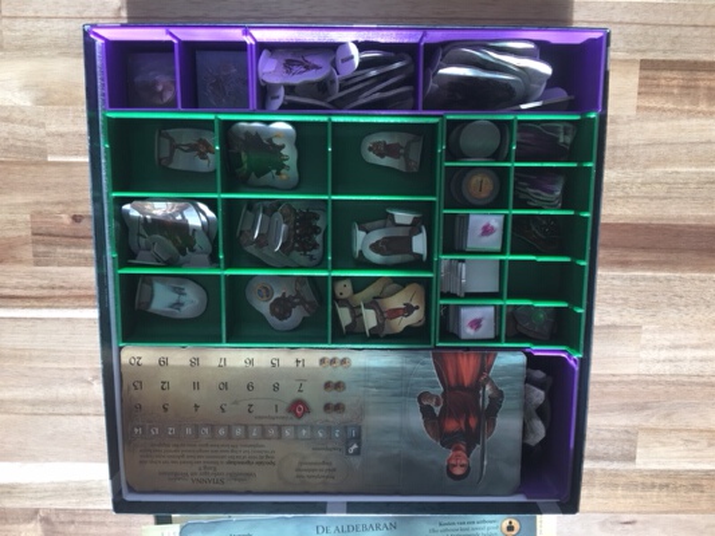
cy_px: 268
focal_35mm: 29
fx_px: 599
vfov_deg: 48.2
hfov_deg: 61.6
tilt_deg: -81.0
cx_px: 358
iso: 40
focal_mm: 4.15
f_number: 2.2
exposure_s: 1/100
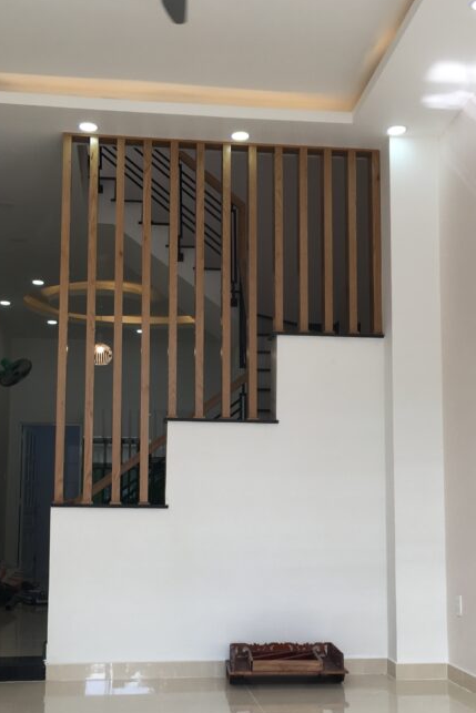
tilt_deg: +7.5
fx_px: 951
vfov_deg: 41.0
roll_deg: -0.1
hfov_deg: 28.1
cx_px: 254
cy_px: 400
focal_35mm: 48
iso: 25
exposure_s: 1/100
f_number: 2.2
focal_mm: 4.15
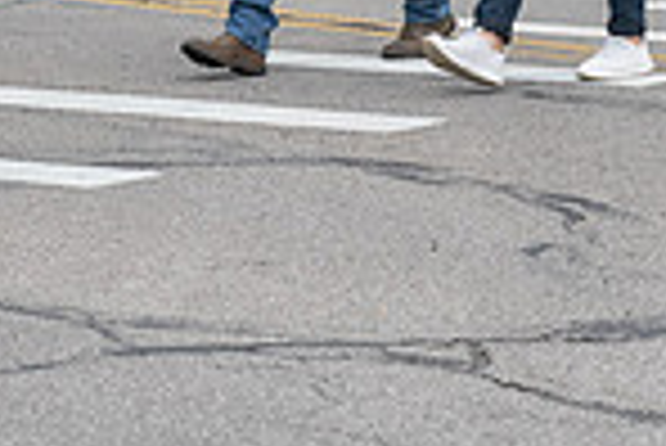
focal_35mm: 219
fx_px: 4055
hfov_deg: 9.4
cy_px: -412
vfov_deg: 6.1
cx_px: 360
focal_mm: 56
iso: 500
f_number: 7.1
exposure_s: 1/250
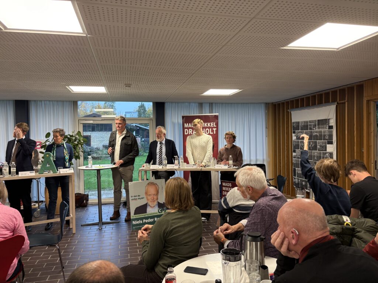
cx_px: 189
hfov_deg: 67.3
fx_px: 284
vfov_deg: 53.1
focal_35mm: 26
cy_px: 142
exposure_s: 1/100
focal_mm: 5.96
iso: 125
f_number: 1.6
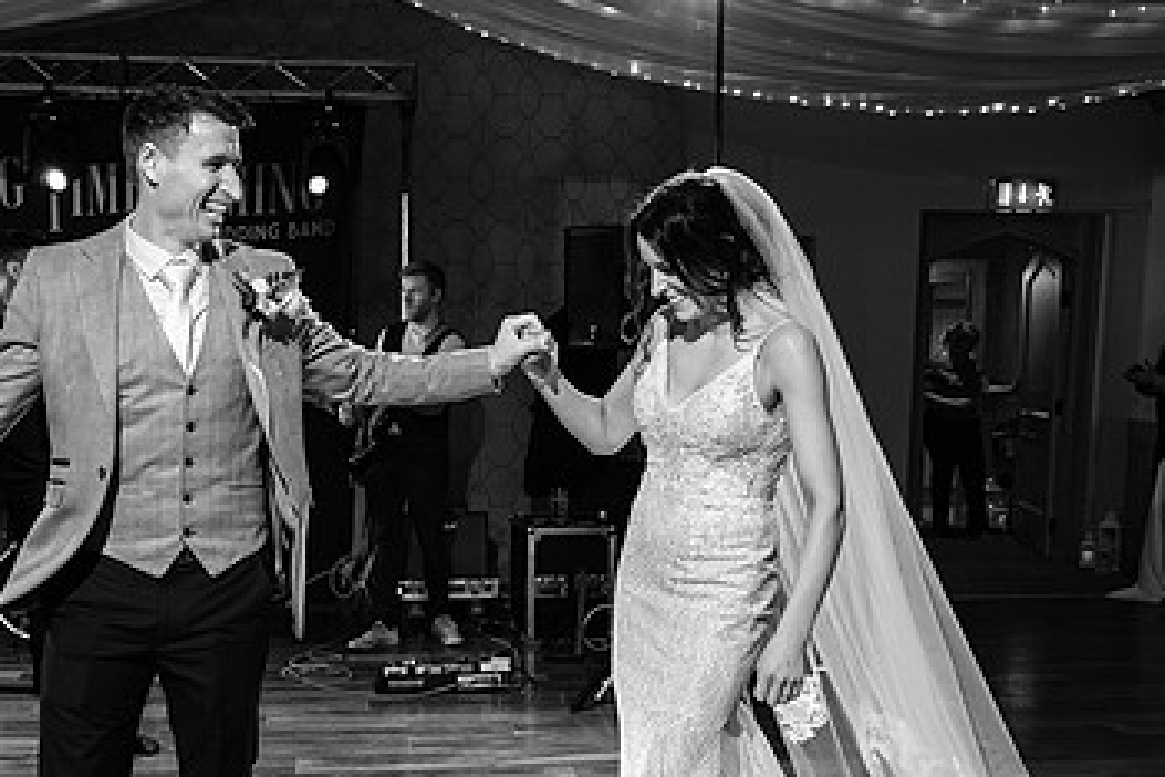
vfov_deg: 31.6
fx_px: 1359
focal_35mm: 42
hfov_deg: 46.1
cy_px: 538
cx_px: 453
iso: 800
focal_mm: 16
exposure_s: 1/160
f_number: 2.8
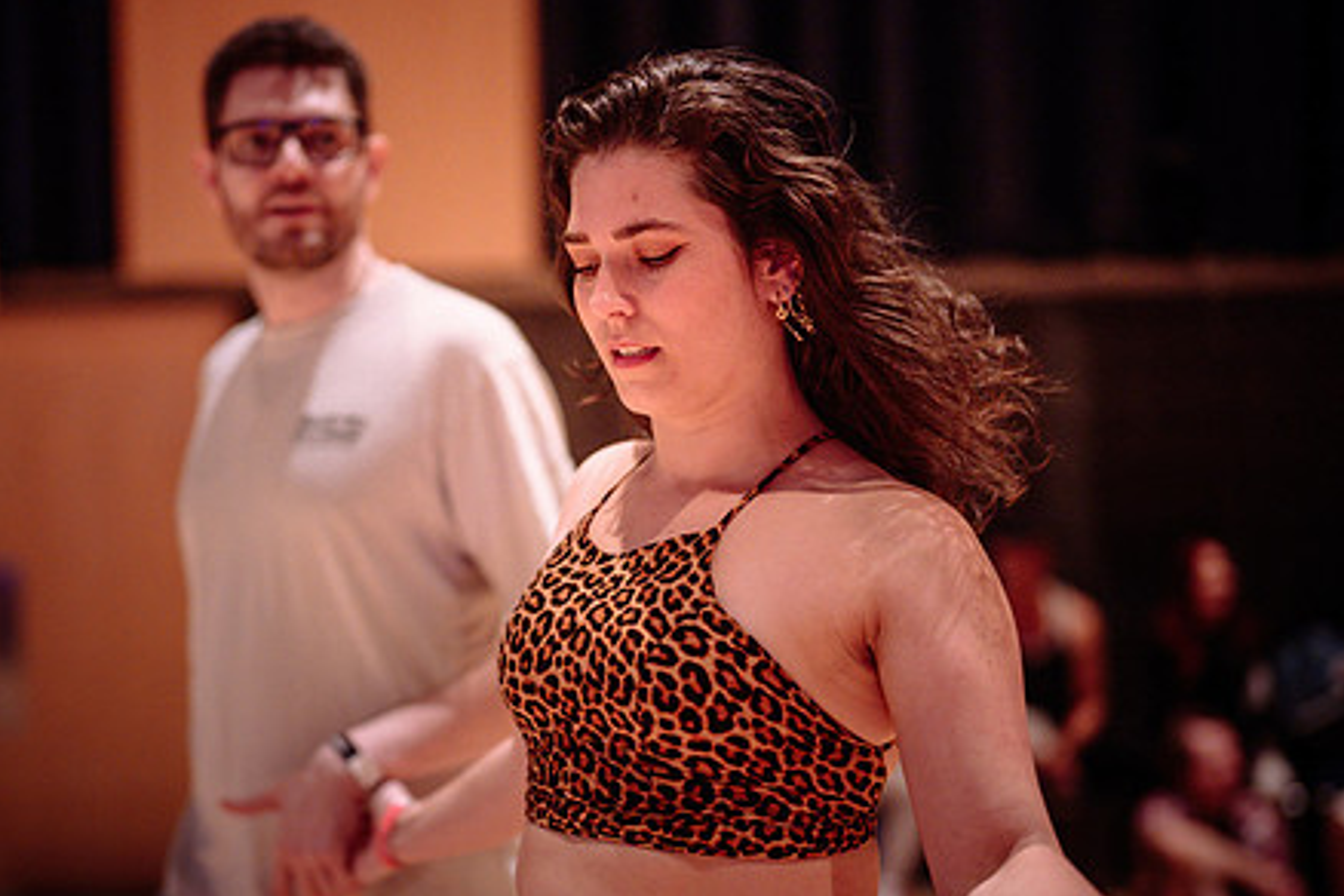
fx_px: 2576
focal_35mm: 69
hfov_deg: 29.1
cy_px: 566
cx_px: 455
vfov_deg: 19.7
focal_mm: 50
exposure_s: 1/250
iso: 1600
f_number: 1.2
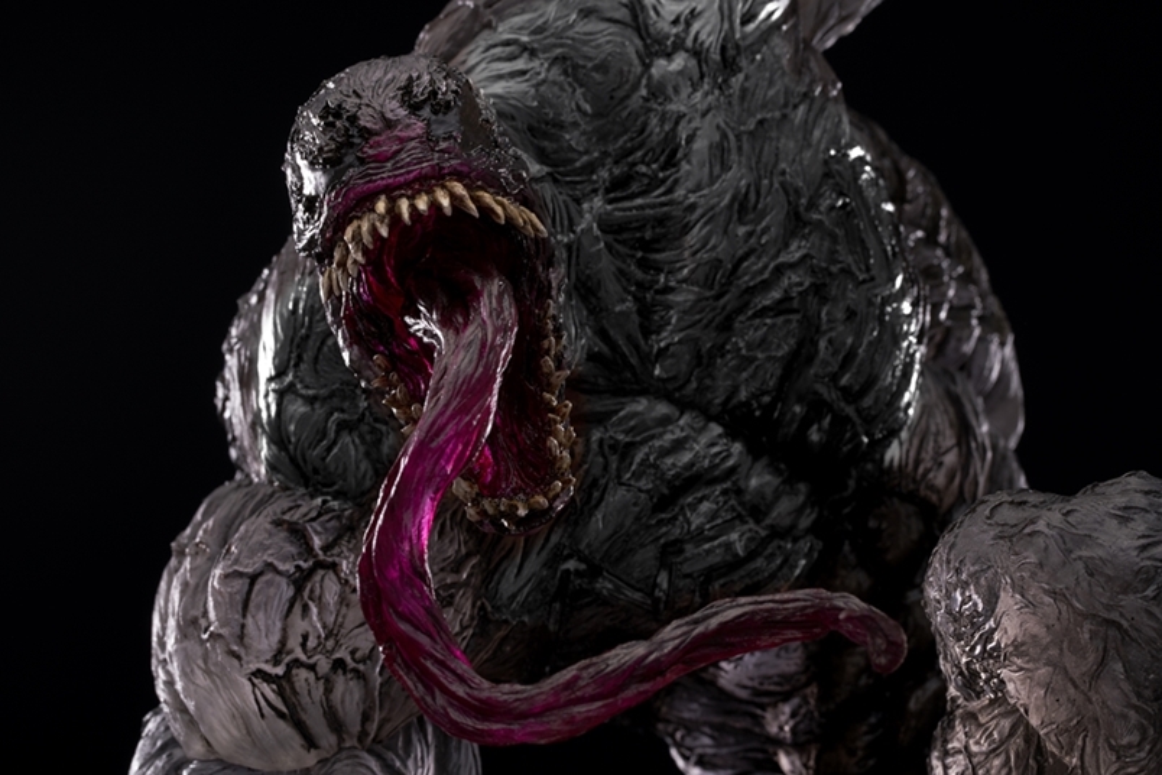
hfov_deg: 20.4
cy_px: 388
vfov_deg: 13.7
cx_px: 581
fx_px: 3228
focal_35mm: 100
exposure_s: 1/125
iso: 200
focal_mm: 100
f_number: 16
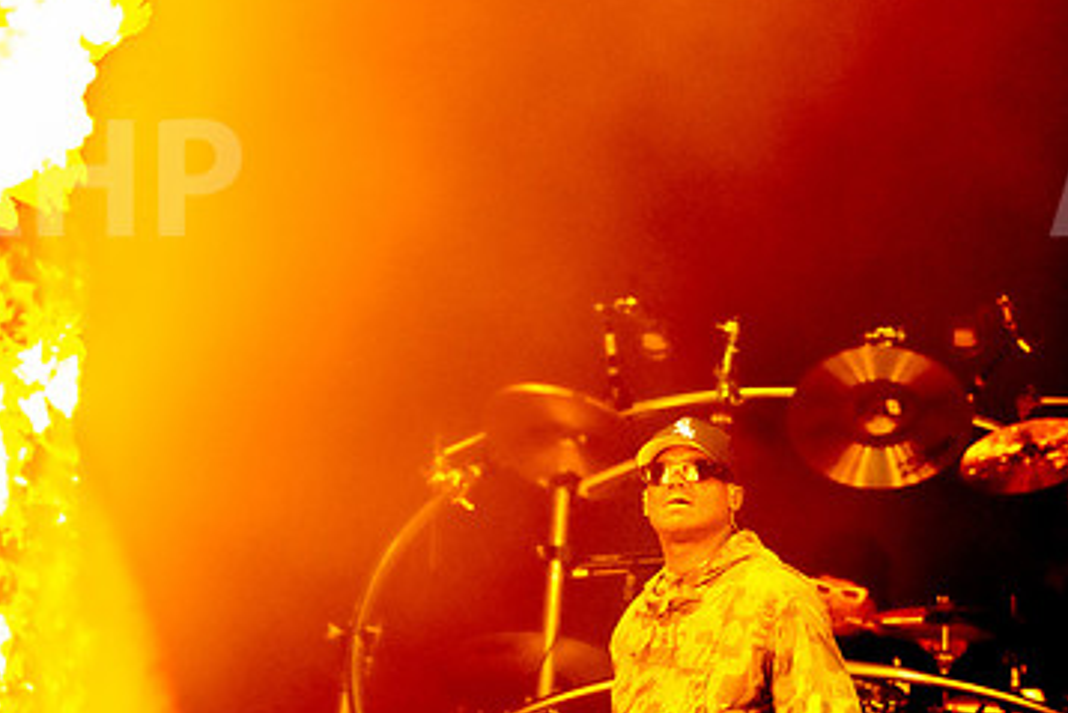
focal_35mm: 210
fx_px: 6232
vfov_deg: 6.5
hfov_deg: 9.8
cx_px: 733
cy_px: 565
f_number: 2.8
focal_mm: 116
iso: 2500
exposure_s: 1/1250
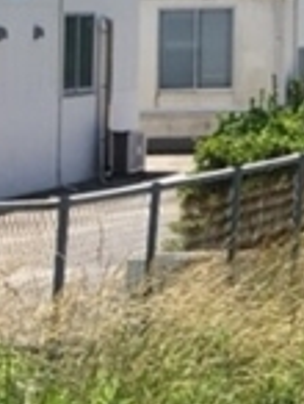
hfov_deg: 6.7
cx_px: 915
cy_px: -216
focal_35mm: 203
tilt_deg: +5.3
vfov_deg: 9.4
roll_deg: +0.7
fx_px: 2370
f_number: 2.2
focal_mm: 4.15
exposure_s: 1/1083
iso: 25
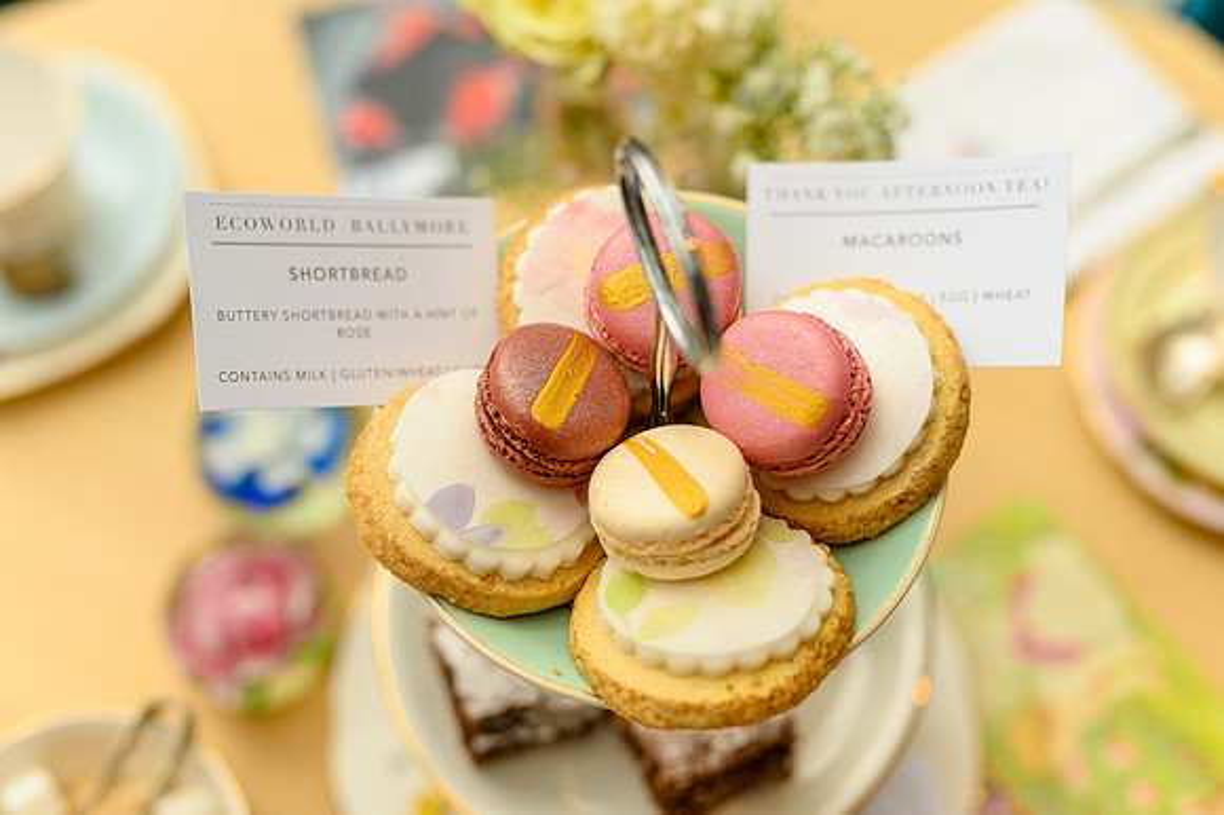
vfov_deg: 27.0
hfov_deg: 39.6
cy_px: 408
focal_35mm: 50
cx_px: 612
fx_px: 1699
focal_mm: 50
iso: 200
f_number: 2.5
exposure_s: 1/500
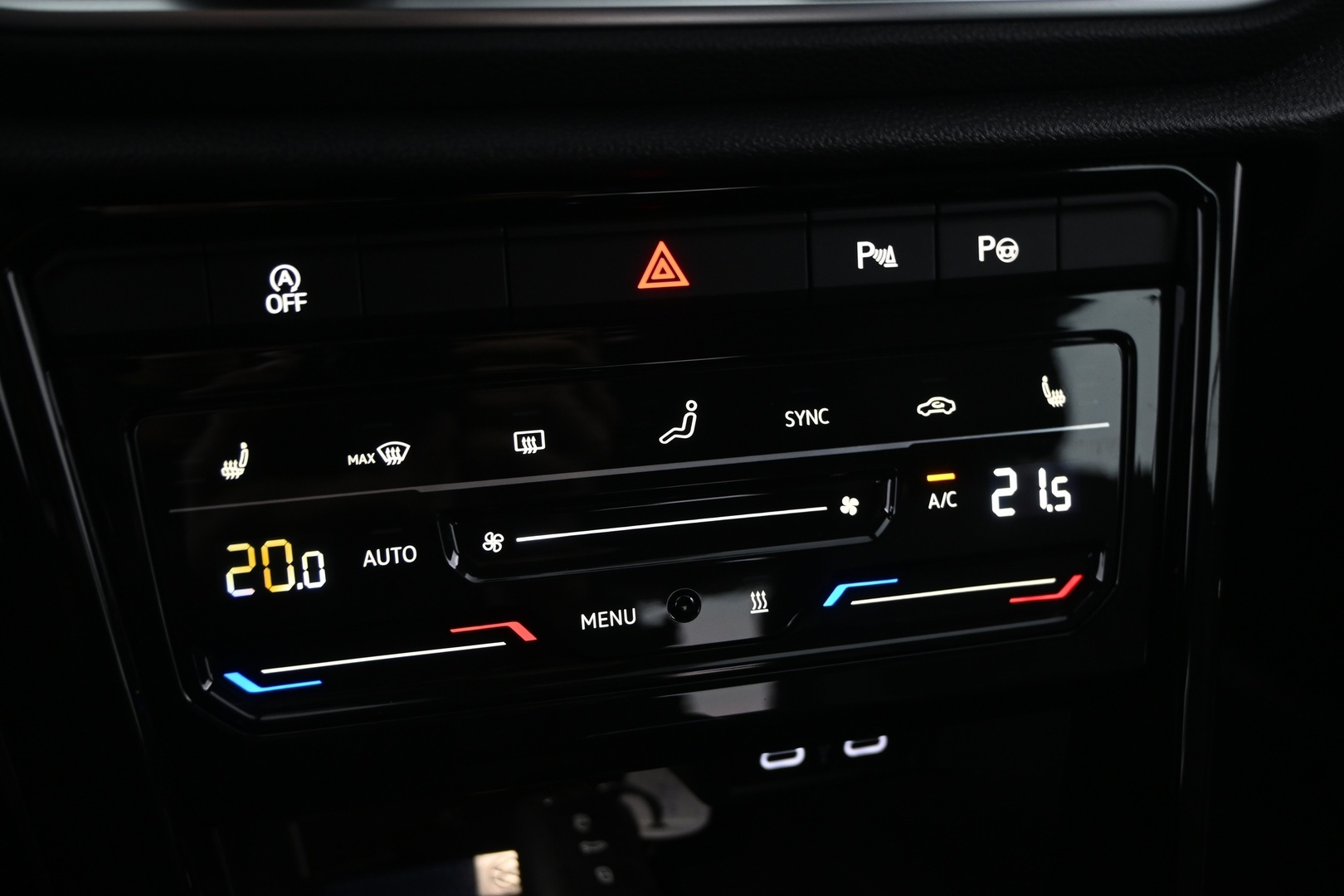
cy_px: 448
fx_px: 1288
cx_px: 672
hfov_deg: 55.1
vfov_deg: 38.4
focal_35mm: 34
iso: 1000
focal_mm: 23
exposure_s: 1/6
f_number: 4.2
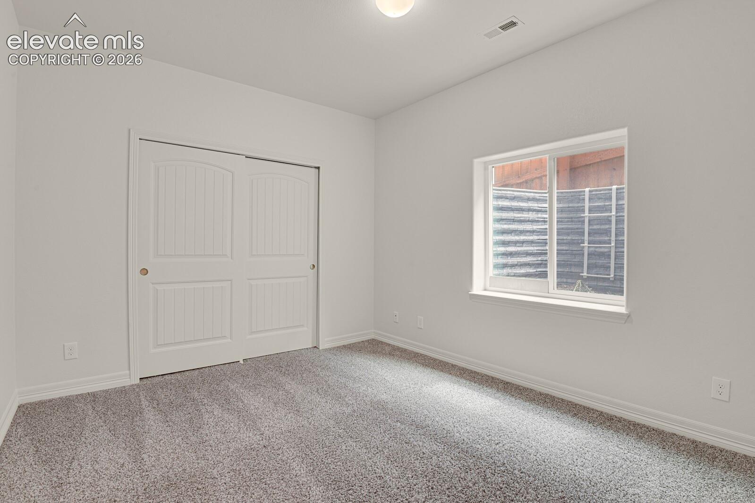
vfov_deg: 70.4
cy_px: 252
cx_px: 378
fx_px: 356
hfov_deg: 93.3
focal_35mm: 17
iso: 250
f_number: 8
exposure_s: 4
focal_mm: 17
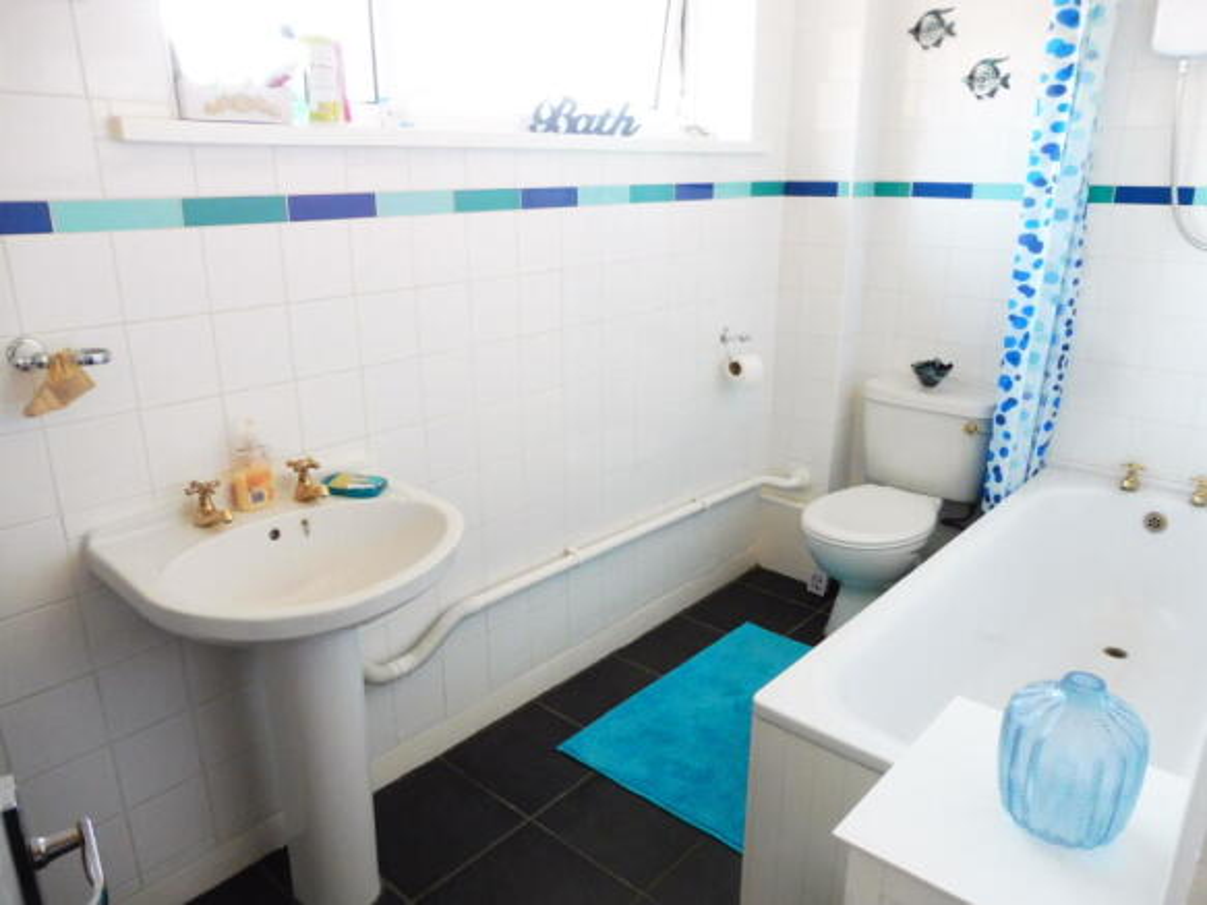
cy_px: 452
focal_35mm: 24
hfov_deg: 71.6
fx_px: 837
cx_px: 604
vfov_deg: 56.8
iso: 400
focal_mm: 4.3
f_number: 3.3
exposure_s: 1/60
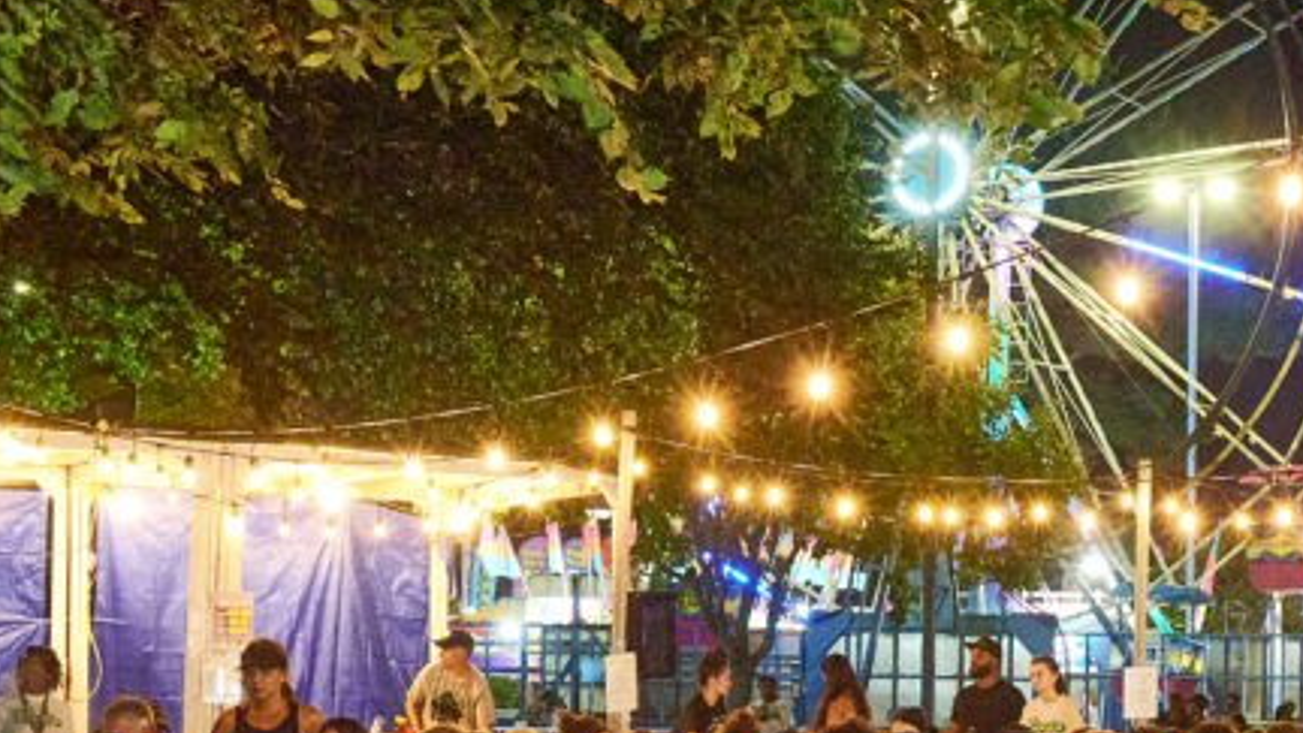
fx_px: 3006
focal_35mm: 87
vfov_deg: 13.7
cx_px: 1339
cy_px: 698
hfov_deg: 23.3
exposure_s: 1/40
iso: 14400
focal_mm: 35
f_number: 8
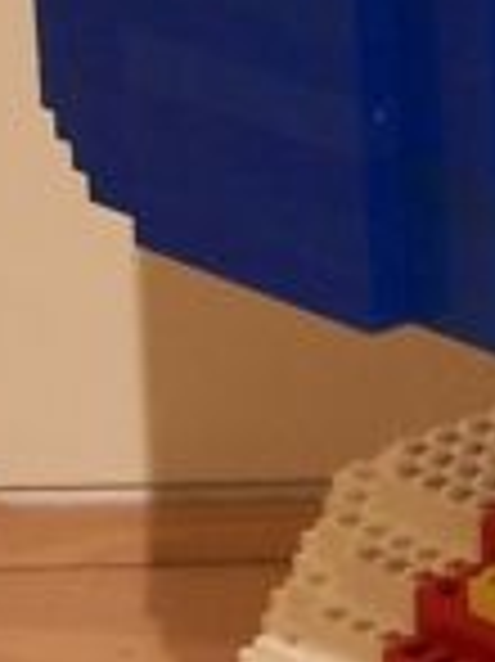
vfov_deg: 5.5
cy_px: -410
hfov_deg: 4.1
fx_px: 6797
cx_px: 1233
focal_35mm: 356
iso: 80
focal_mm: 8.5
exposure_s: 1/2
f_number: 3
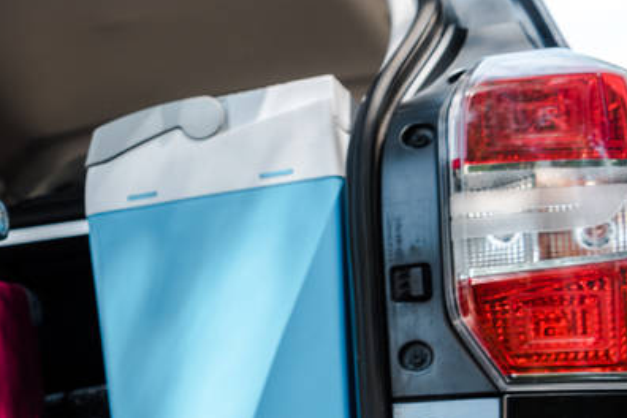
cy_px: 411
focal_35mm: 75
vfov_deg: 17.8
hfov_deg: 24.6
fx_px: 1306
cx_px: -115
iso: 160
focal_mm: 29
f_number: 4
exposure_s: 1/250
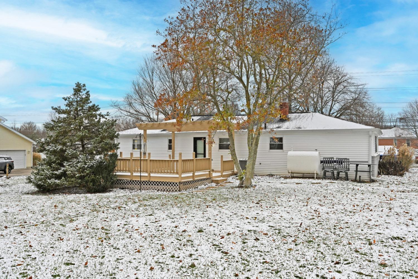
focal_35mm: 30
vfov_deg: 43.6
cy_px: 140
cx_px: 209
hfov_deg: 61.9
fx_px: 348
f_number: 13
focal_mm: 30
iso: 280
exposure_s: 1/200
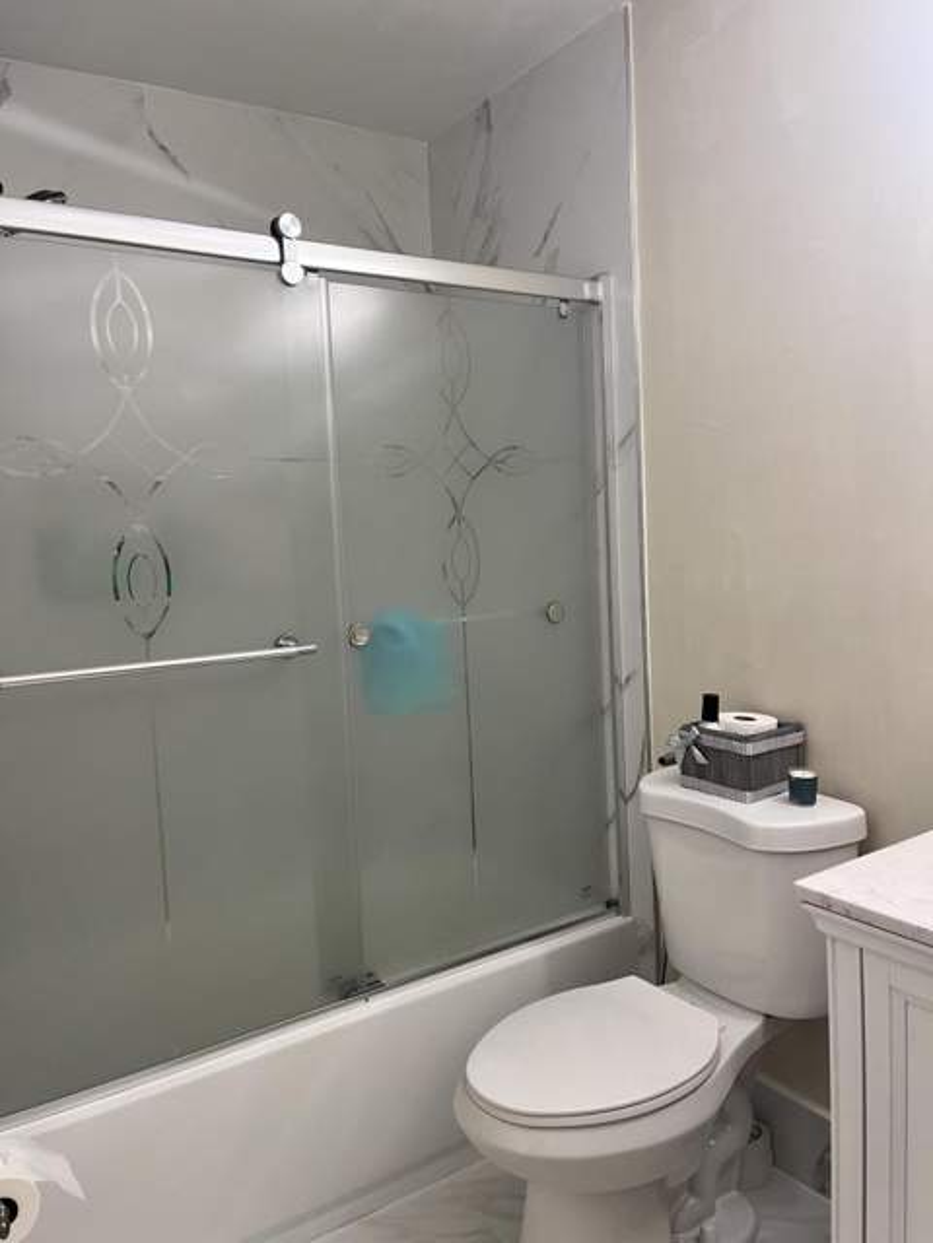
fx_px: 934
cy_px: 622
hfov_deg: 53.1
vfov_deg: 67.3
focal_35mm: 26
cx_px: 466
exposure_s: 1/60
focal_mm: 5.1
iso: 100
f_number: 1.6
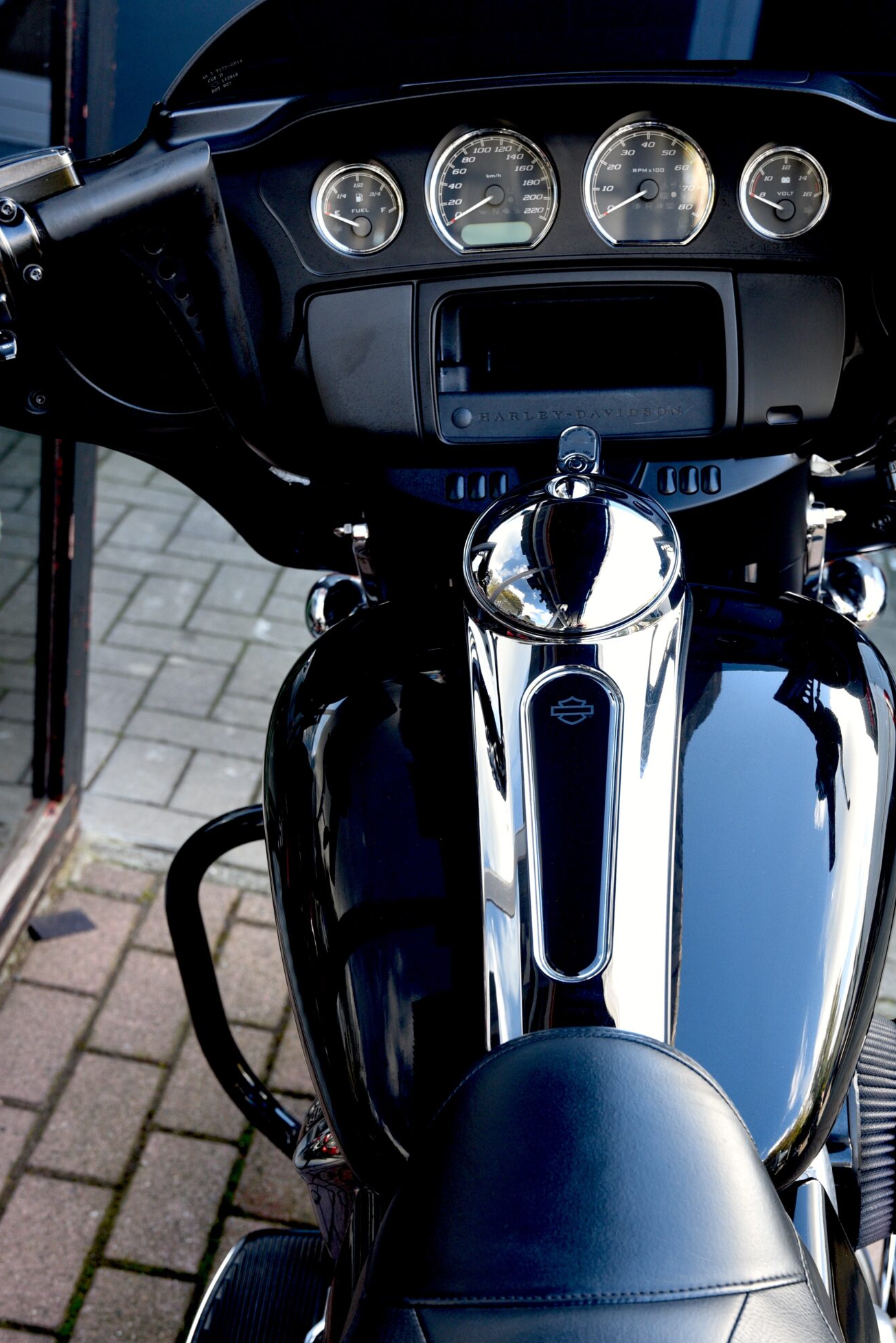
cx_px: 583
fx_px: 2051
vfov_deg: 36.1
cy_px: 802
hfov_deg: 24.5
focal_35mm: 55
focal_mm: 42
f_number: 5
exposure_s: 1/100
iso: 500
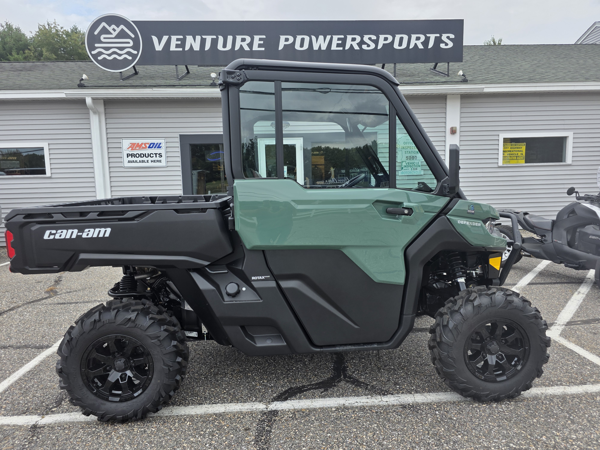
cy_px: 225
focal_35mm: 23
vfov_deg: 58.9
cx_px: 300
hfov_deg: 73.9
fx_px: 399
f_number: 1.7
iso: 80
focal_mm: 6.3
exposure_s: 1/2094
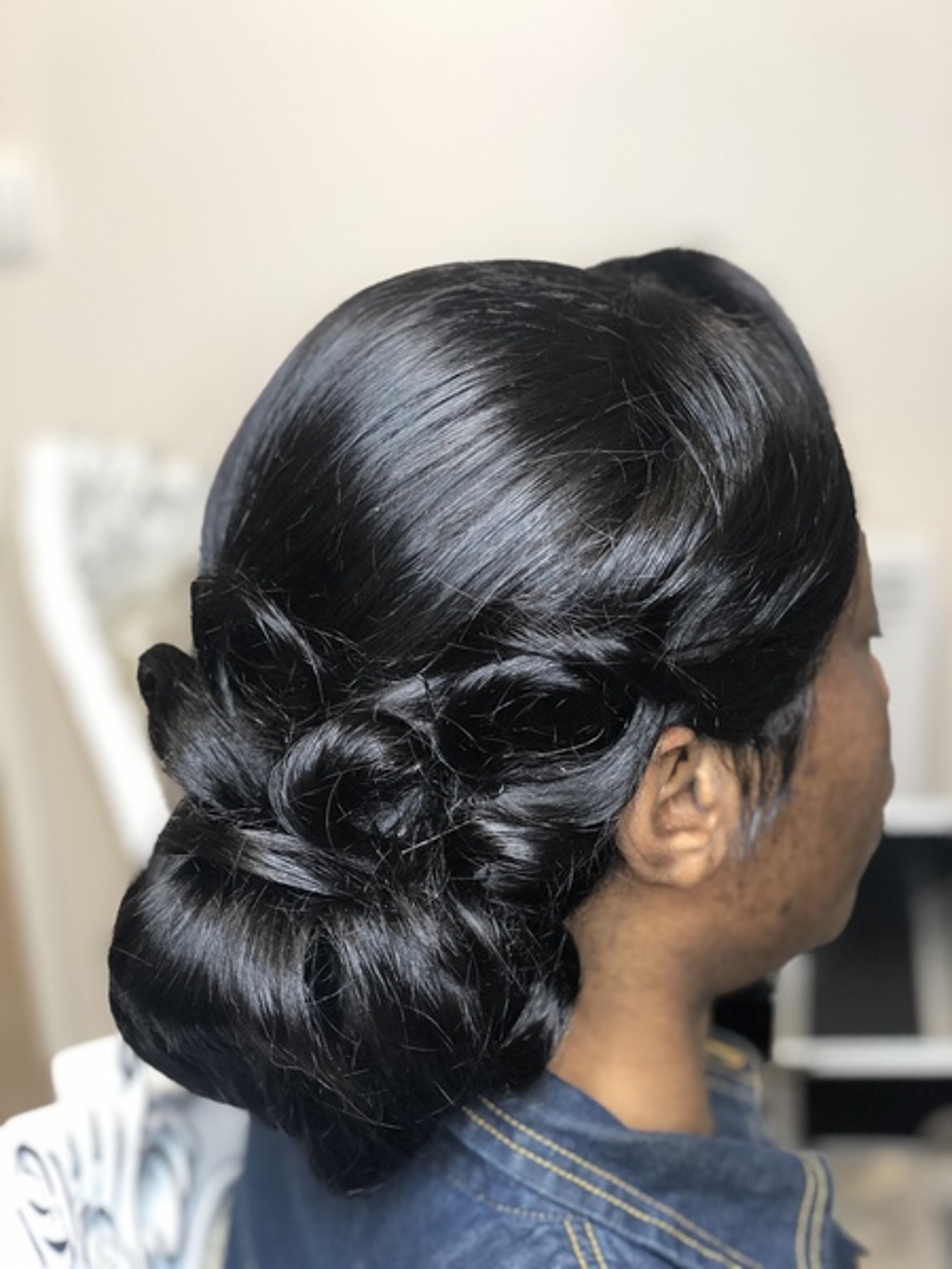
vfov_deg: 36.8
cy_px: 634
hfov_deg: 28.0
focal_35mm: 52
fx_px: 1907
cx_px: 476
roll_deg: +4.1
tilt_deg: -22.5
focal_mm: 6
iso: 100
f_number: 2.4
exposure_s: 1/50
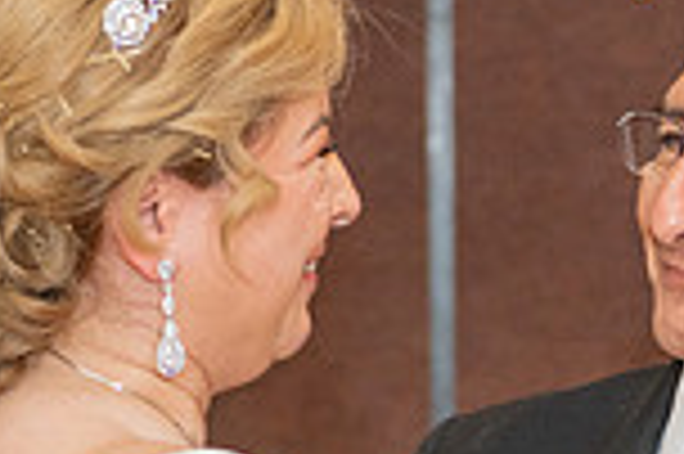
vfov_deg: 4.2
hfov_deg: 6.4
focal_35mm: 321
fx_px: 6092
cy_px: 801
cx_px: 761
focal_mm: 70
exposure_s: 1/125
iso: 800
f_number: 3.5
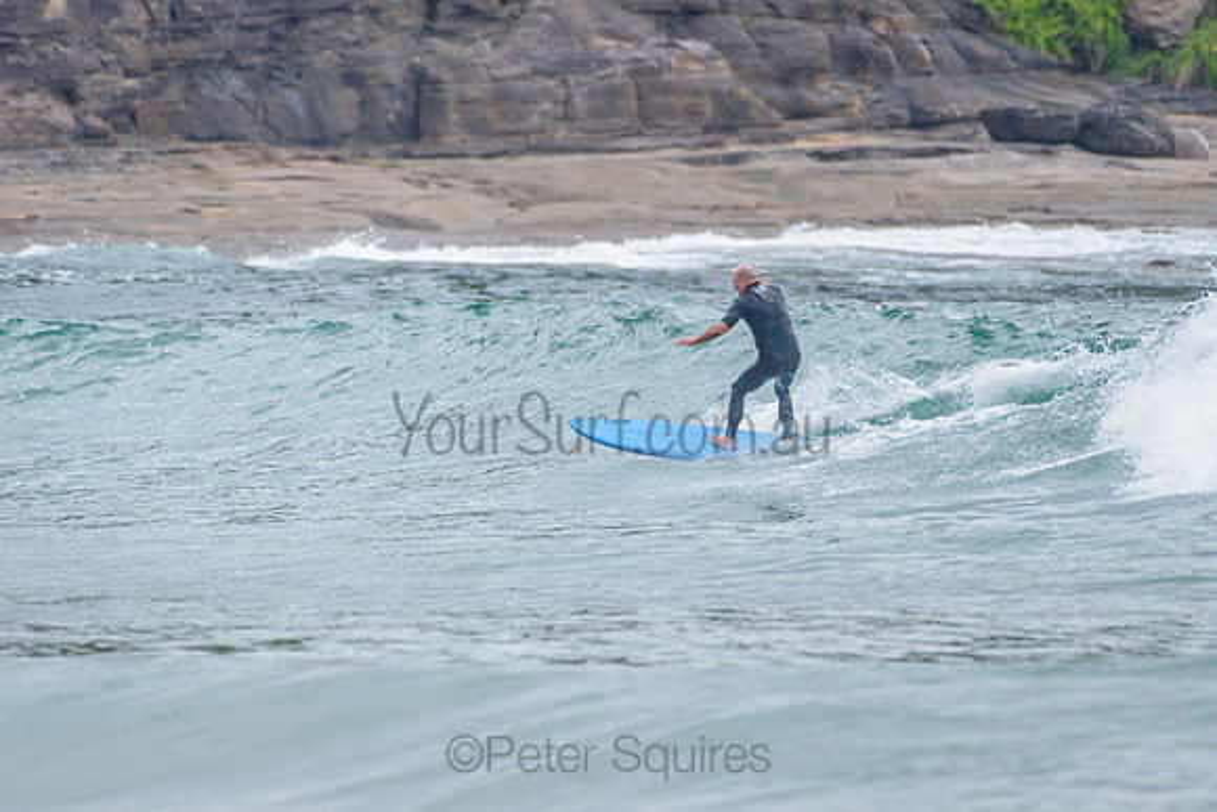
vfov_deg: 2.2
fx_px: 20730
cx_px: 746
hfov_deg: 3.4
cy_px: 365
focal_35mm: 613
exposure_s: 1/2000
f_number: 5.6
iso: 360
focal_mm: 500
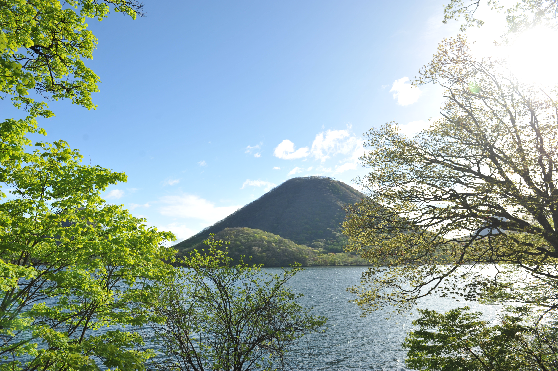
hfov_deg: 73.8
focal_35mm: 24
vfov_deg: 53.1
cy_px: 186
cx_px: 279
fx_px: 372
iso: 200
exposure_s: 1/640
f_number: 6.3
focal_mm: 24
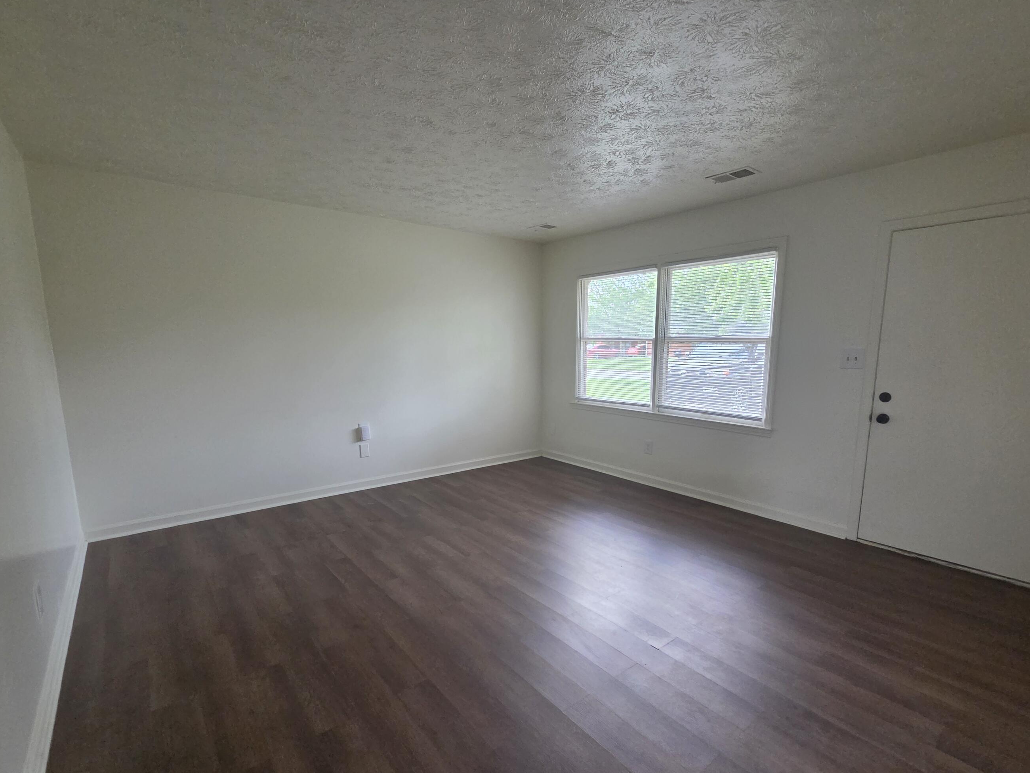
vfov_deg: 81.6
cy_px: 416
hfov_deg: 98.2
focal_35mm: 15
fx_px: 446
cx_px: 521
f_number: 2.2
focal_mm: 2.2
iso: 500
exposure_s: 1/60
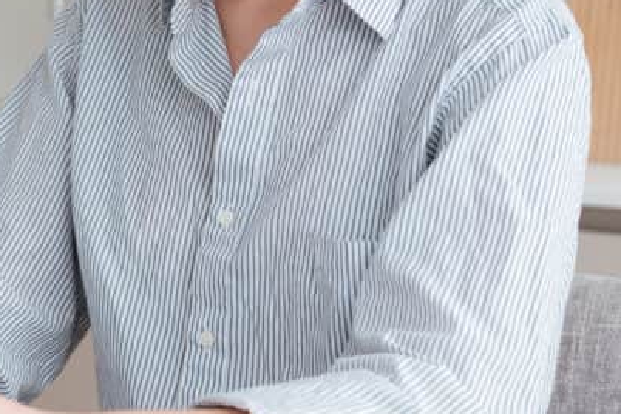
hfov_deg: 14.4
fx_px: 2415
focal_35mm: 140
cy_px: 42
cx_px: -45
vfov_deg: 9.8
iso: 160
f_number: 3.5
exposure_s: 1/320
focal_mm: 55
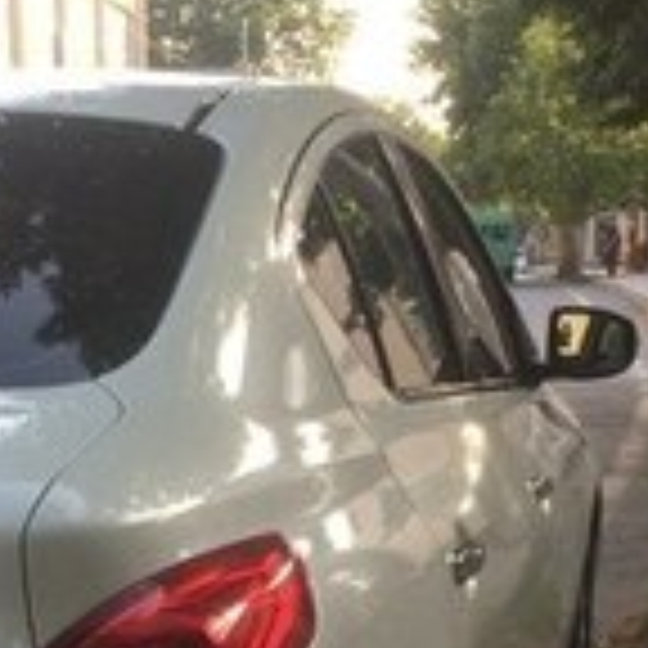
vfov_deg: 18.2
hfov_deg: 19.6
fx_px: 1864
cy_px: 868
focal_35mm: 88
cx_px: 202
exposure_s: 1/295
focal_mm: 4.15
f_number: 2.2
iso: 32
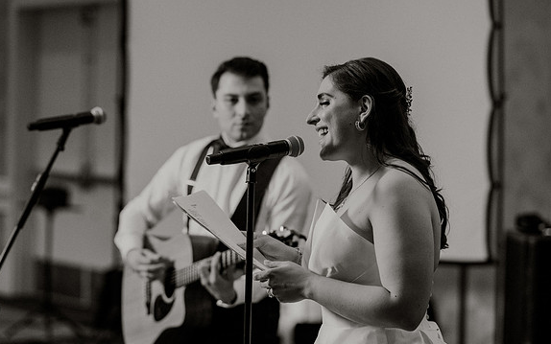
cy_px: 176
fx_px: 1622
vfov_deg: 12.1
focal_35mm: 108
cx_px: 275
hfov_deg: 19.3
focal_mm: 105
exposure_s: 1/400
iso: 4000
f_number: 2.8
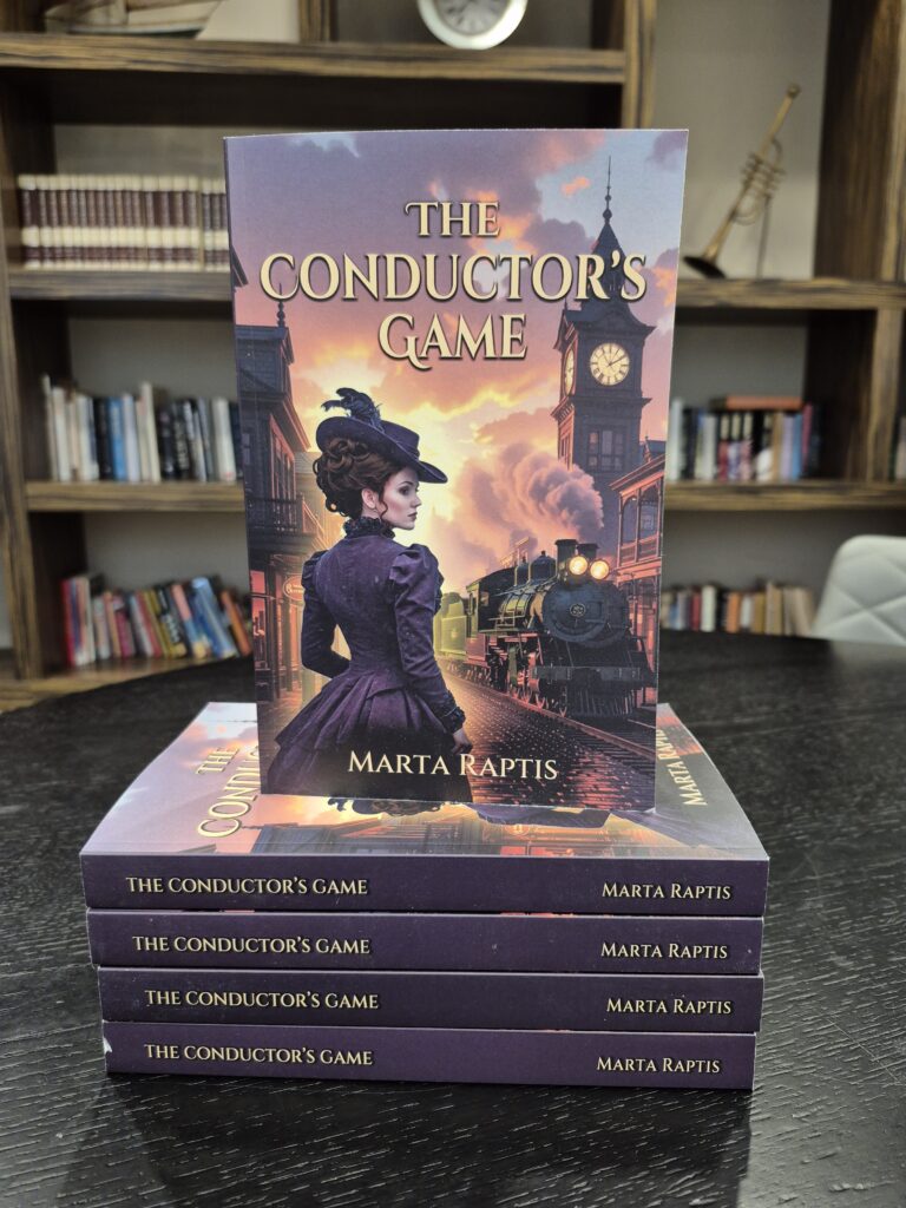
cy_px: 604
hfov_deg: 58.9
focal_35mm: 23
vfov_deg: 73.9
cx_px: 453
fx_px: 803
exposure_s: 1/120
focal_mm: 5.4
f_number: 1.8
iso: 320
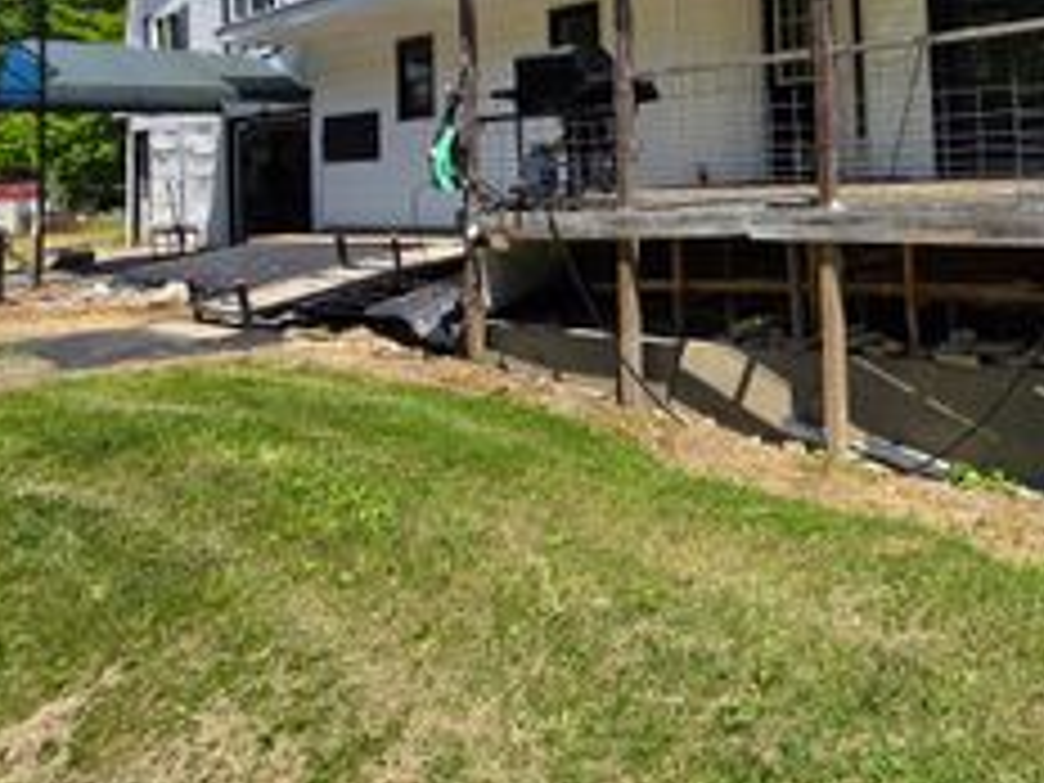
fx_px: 844
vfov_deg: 46.2
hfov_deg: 57.3
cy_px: 119
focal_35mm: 28
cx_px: 878
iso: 40
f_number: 1.9
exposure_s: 1/1915
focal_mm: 2.2
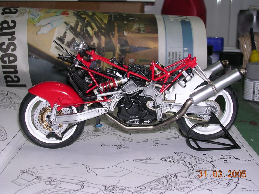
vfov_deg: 26.1
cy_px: 97
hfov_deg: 34.3
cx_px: 130
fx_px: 419
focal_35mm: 56
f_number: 3.3
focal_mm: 8.5
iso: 100
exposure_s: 1/60.1
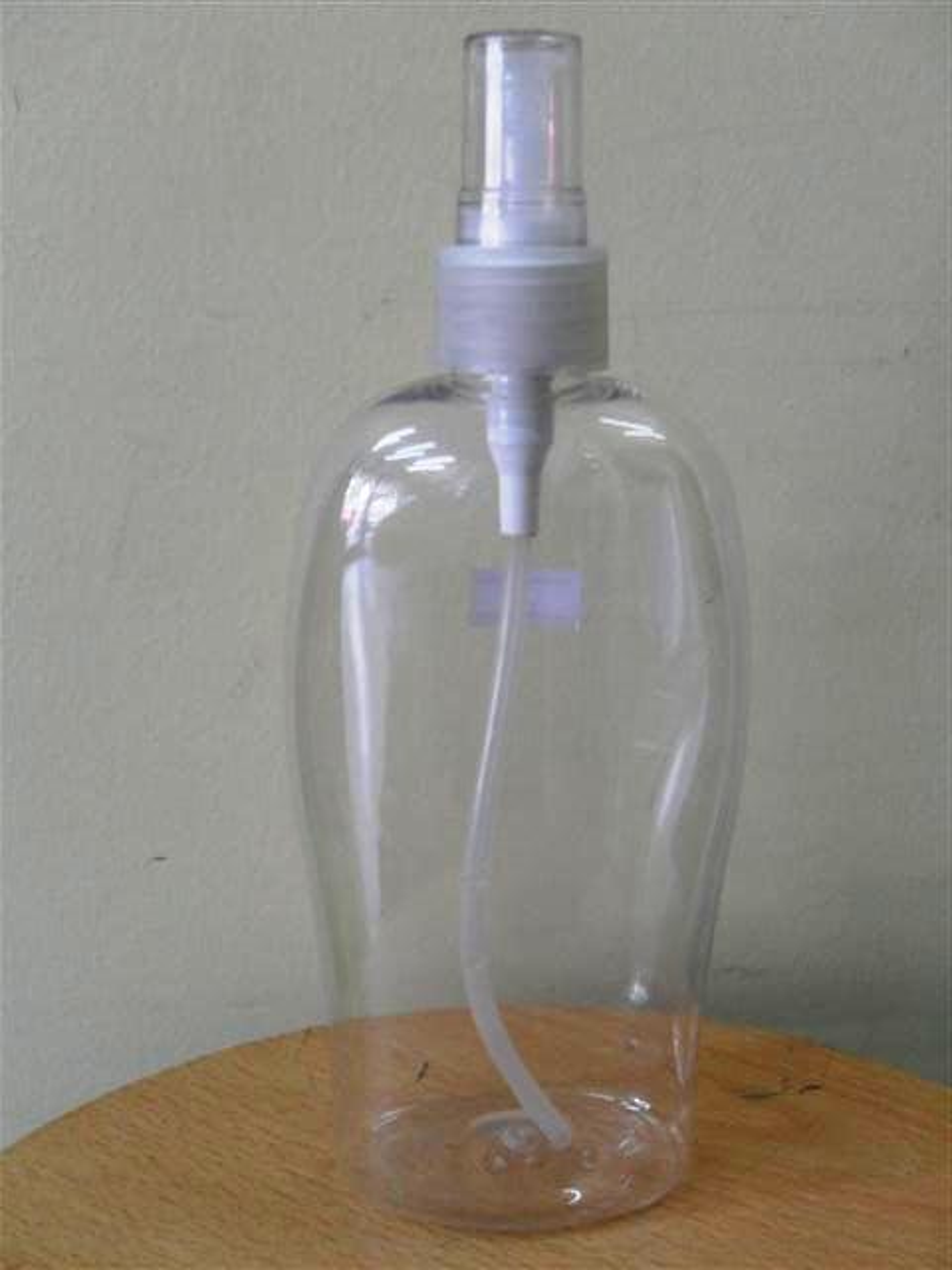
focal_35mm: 38
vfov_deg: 49.0
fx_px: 1393
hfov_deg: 37.7
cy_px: 635
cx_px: 476
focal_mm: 6.3
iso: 160
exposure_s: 1/30
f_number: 2.8
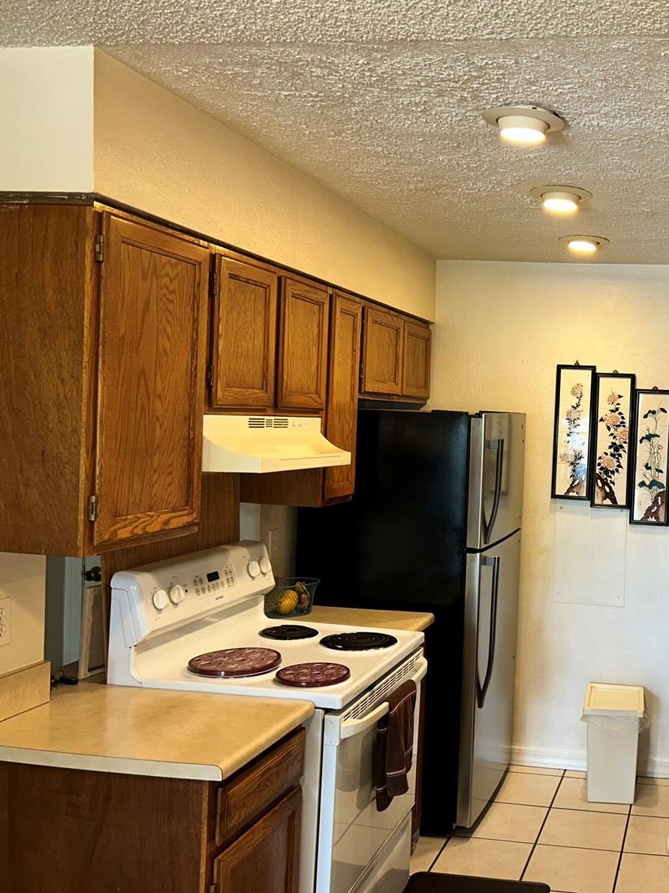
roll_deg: -2.7
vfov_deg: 52.6
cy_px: 449
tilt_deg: -3.0
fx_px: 902
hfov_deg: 38.2
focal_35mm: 35
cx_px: 587
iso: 50
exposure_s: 1/30
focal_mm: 5.7
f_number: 1.5
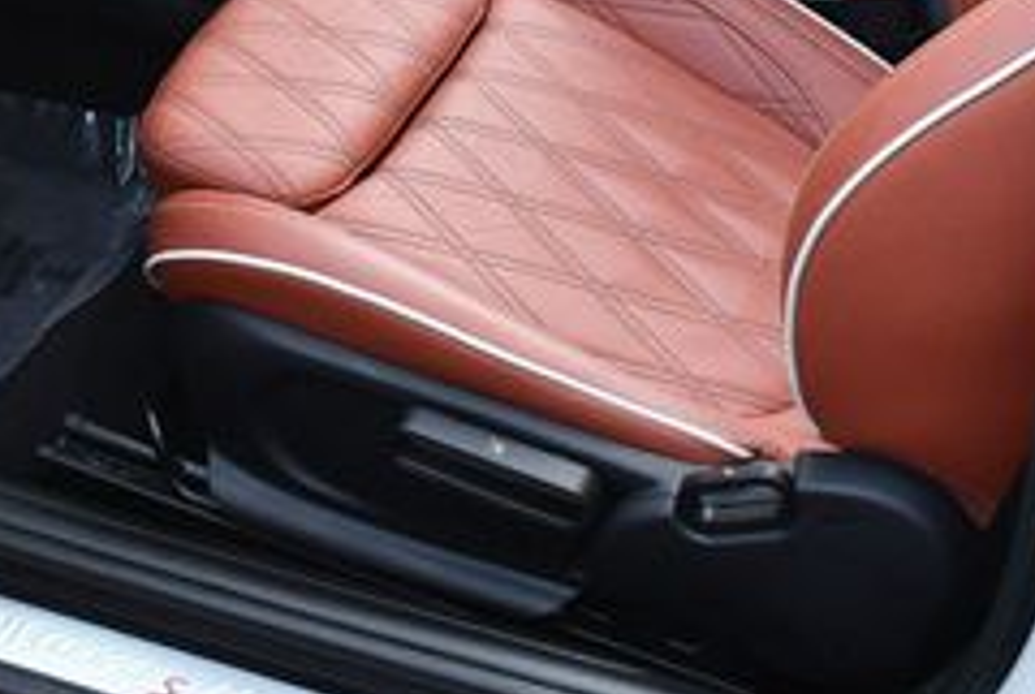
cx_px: 513
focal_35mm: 96
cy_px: -134
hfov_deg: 21.2
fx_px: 2765
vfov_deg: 13.9
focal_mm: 18
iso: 400
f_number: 4
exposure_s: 1/250
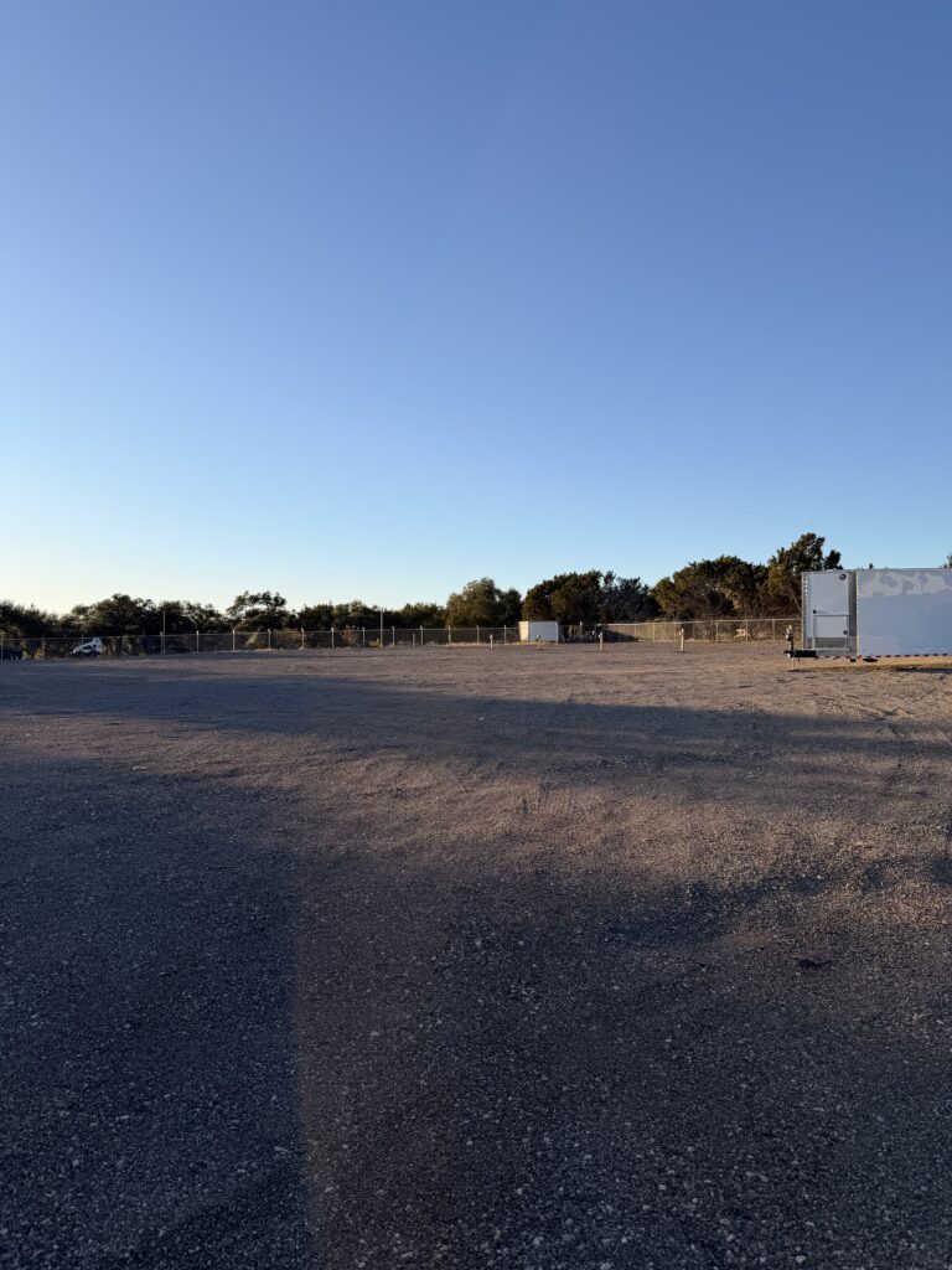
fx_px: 880
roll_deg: +0.1
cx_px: 476
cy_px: 635
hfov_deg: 56.8
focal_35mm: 24
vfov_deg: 71.6
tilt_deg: +1.0
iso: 80
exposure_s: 1/3584
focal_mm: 6.76
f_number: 1.78
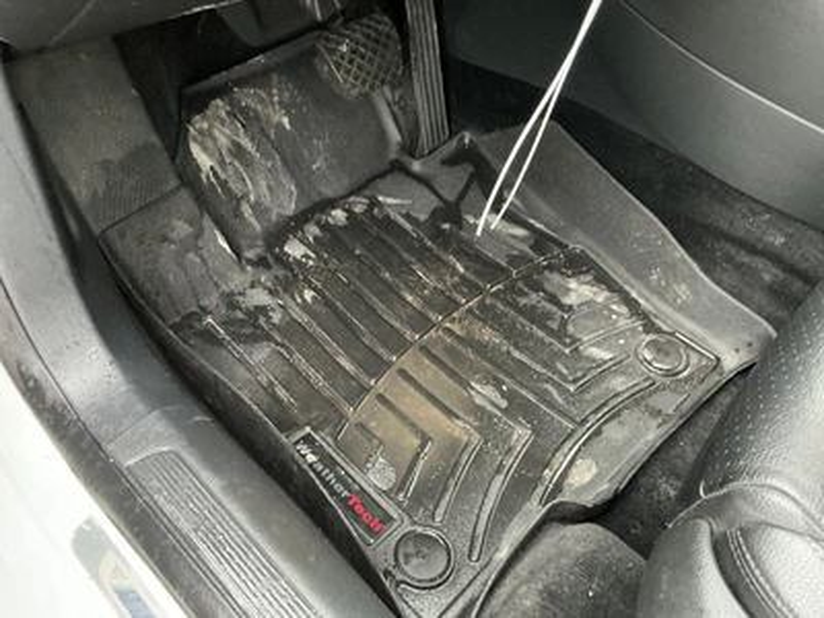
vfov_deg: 49.7
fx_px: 667
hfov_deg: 63.4
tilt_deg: -50.0
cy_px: 309
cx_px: 412
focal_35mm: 28
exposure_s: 1/30
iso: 400
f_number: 1.8
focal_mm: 3
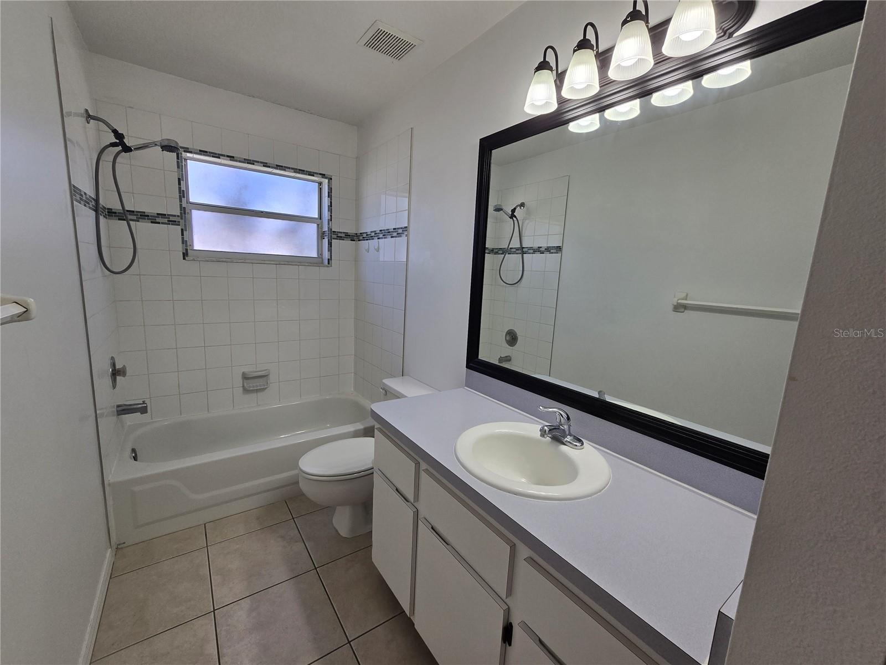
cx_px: 443
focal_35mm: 13
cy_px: 332
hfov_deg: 106.2
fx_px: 333
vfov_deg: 89.9
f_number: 2.2
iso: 50
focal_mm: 2.2
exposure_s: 1/125
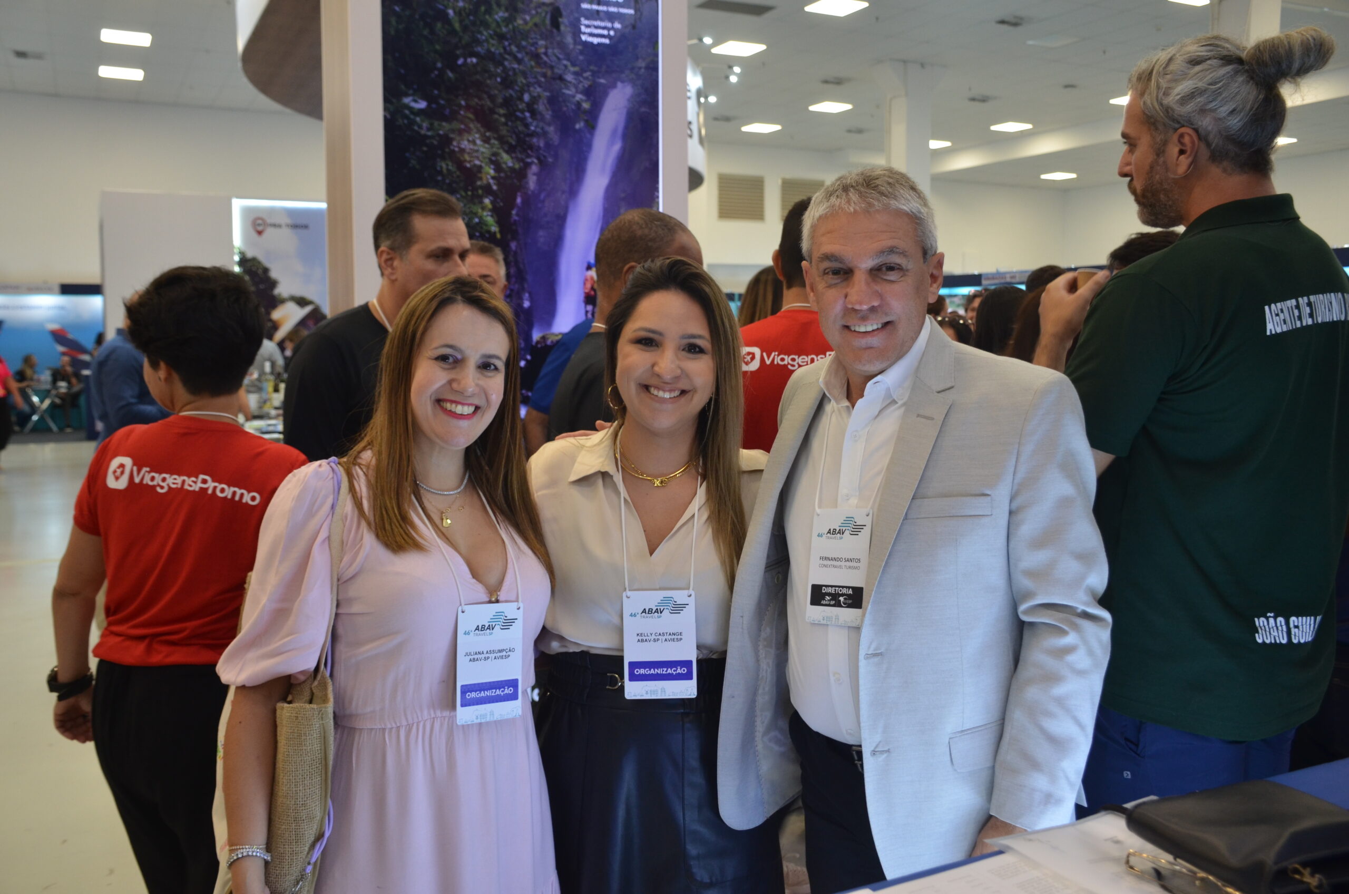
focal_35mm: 33
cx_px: 674
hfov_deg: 57.3
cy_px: 447
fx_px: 1234
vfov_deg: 39.8
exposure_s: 1/60
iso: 560
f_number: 4
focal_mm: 22
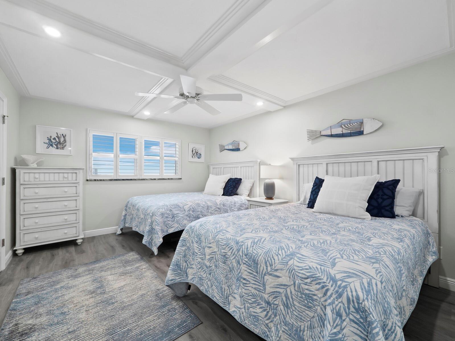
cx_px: 228
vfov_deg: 85.7
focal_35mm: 14
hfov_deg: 102.1
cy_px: 170
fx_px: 184
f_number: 11
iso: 400
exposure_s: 1/2.5
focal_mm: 7
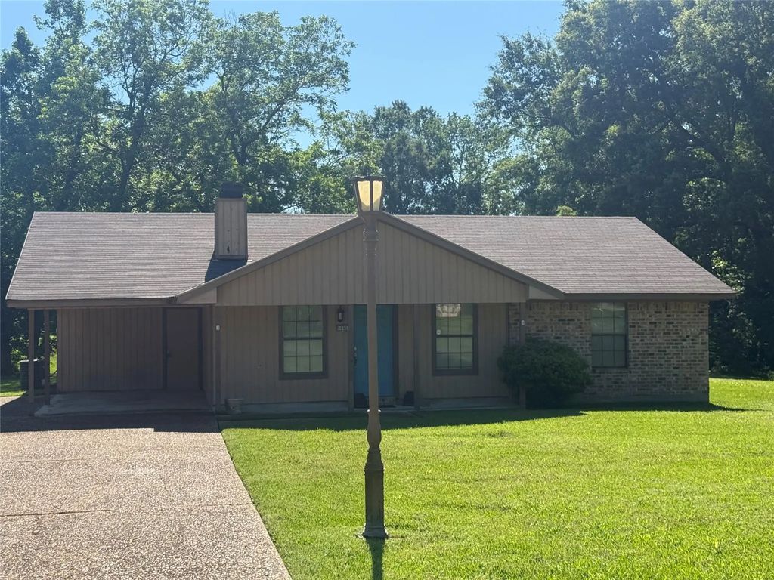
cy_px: 290
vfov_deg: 30.3
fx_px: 1073
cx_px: 387
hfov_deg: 39.7
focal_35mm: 48
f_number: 1.78
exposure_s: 1/4329
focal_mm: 6.76
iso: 80
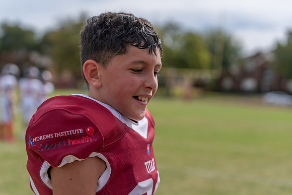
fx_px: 568
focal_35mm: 70
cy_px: 98
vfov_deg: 19.5
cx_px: 146
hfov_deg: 28.8
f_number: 3.5
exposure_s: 1/1600
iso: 100
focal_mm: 70
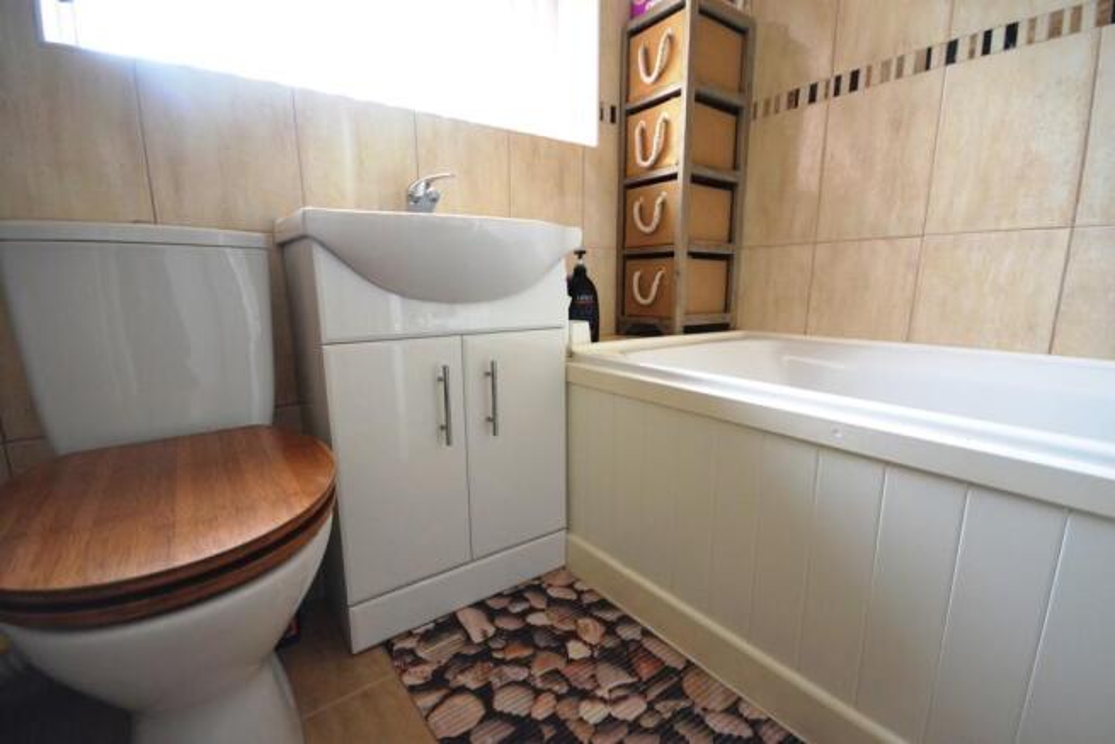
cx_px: 558
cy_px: 372
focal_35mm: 15
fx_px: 465
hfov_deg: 100.4
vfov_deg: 77.4
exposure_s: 1/60
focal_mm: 10
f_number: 4
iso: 1800
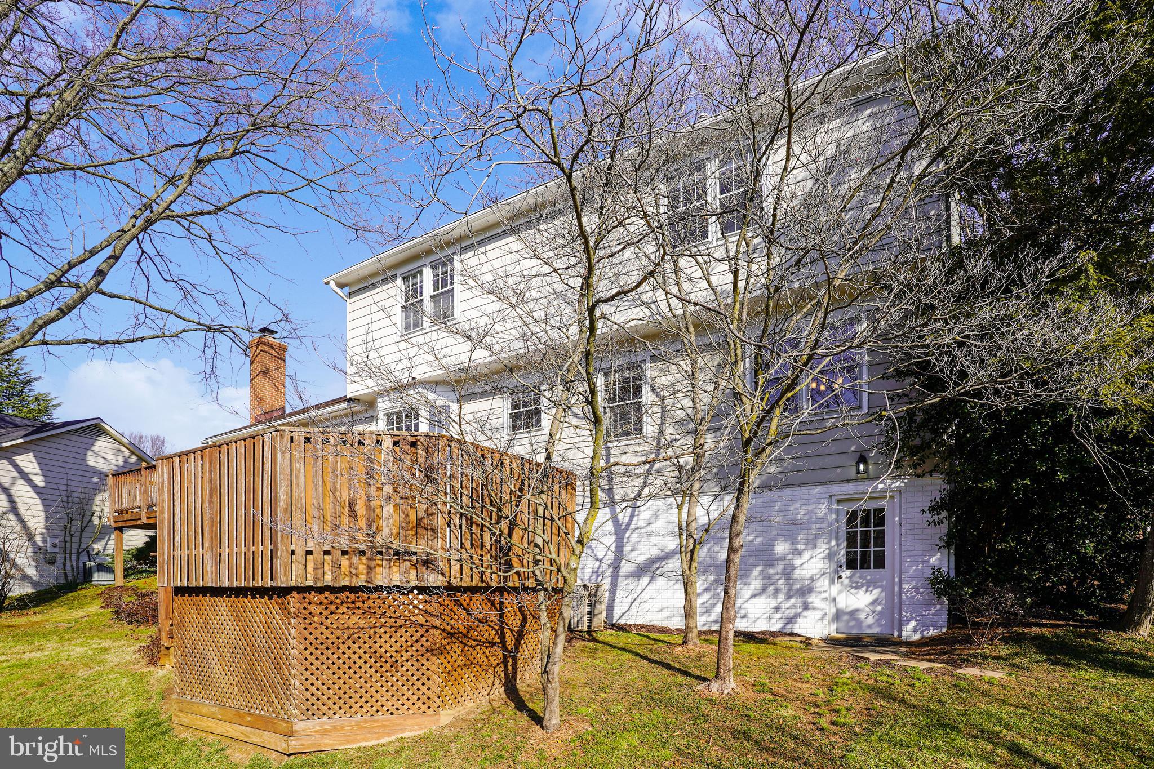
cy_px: 384
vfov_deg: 70.4
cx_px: 577
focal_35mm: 17
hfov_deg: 93.3
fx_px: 545
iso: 100
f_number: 10
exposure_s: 1/160
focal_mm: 17
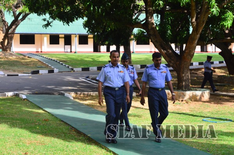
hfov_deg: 28.1
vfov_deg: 18.9
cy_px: 78
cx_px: 117
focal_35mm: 72
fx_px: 467
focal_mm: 48
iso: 400
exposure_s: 1/250
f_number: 8
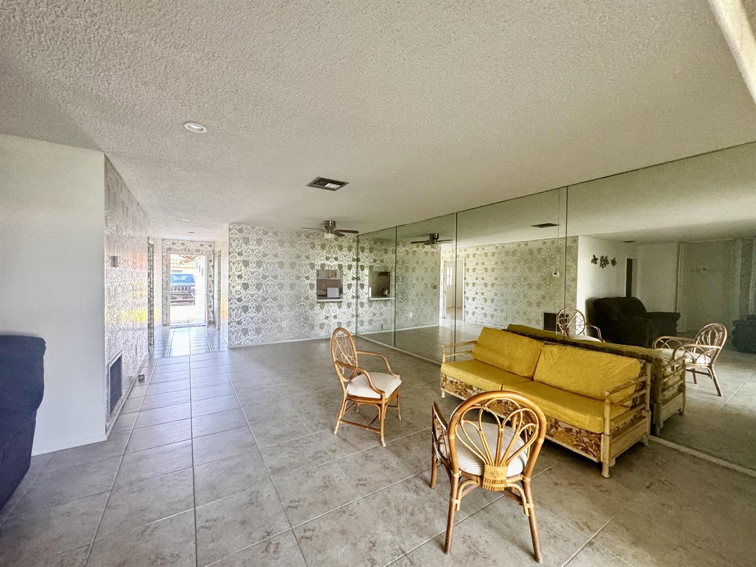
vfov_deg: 85.7
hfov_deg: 102.1
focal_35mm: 14
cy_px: 284
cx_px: 378
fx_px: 306
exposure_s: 1/60
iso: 500
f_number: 2.2
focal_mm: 2.22
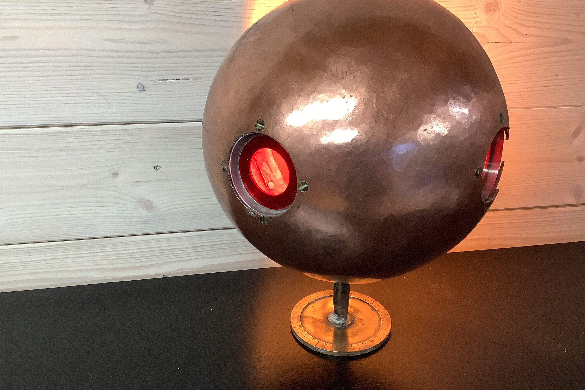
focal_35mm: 33
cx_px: 293
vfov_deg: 39.9
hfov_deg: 57.2
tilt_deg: -22.0
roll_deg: +0.3
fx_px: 536
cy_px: 178
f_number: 2.4
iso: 125
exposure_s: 1/60
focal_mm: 3.3
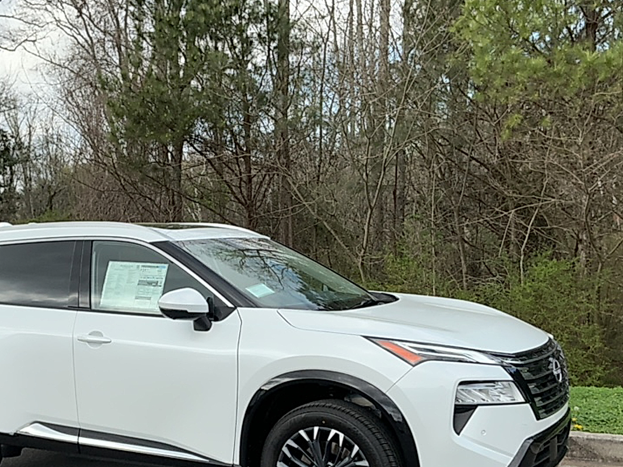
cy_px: 290
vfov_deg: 36.6
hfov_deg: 47.5
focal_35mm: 39
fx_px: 702
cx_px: 236
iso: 25
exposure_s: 1/683
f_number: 1.8
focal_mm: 3
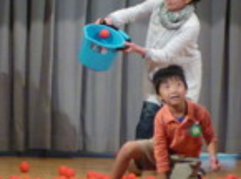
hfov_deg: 7.7
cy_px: 5
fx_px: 1778
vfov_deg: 5.8
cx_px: 27
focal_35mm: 256
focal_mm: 17.4
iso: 1600
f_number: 5.7
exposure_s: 1/60
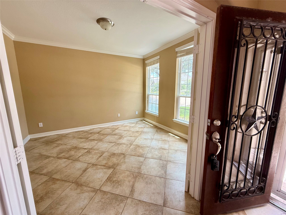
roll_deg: +0.3
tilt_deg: -8.9
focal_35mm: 14
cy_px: 108
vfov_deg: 85.7
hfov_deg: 102.1
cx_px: 143
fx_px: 116
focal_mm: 2.22
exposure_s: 1/99
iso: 160
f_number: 2.2
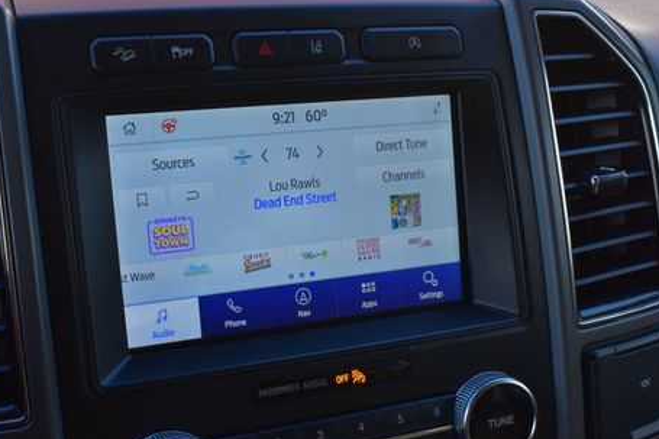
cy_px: 232
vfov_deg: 25.6
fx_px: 964
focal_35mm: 53
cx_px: 282
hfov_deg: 37.7
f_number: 9
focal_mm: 25
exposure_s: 1/125
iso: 400
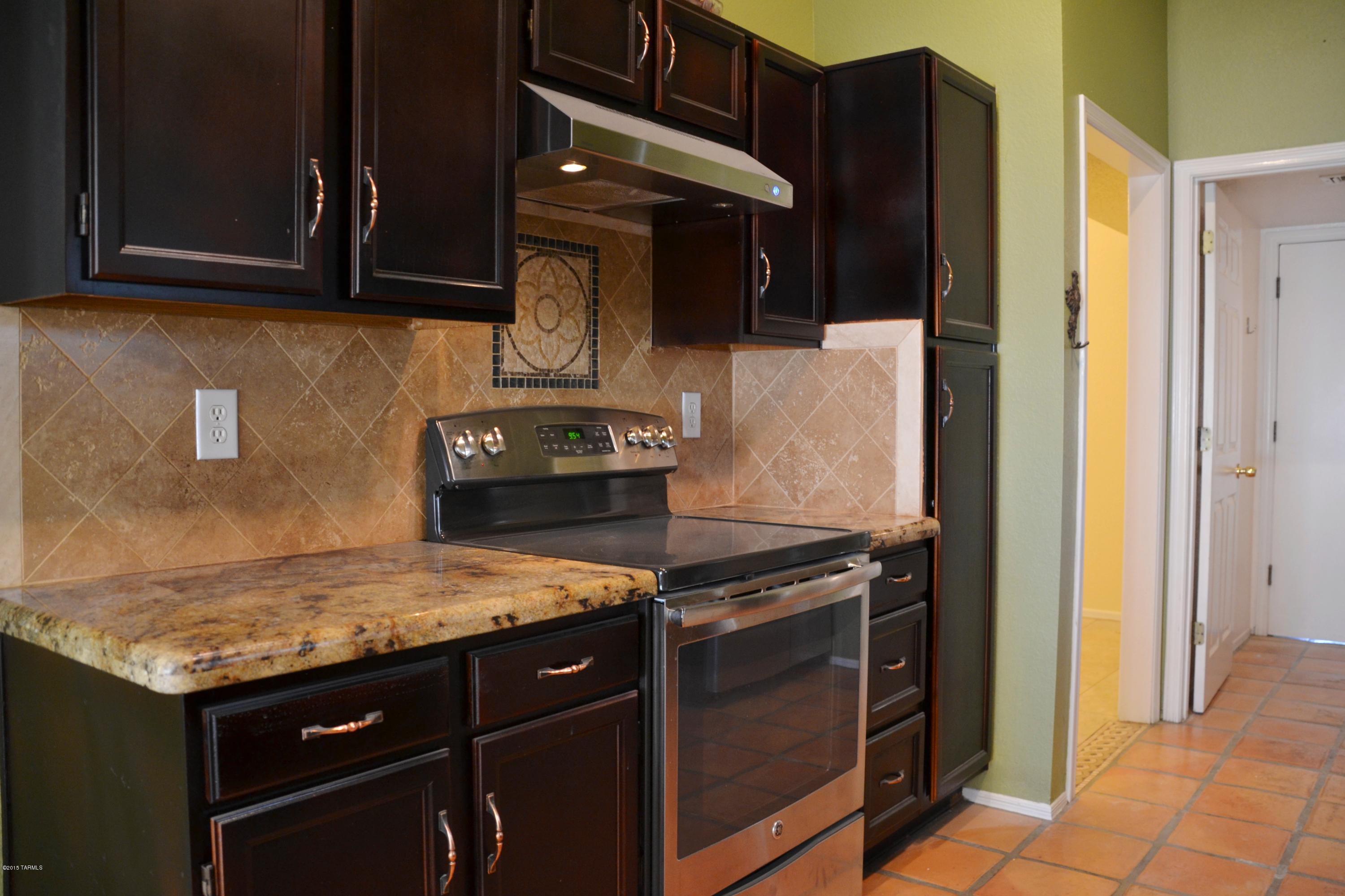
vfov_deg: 43.6
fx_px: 1121
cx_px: 672
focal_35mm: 30
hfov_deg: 61.9
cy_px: 448
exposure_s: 1/15
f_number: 3.5
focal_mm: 20
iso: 500
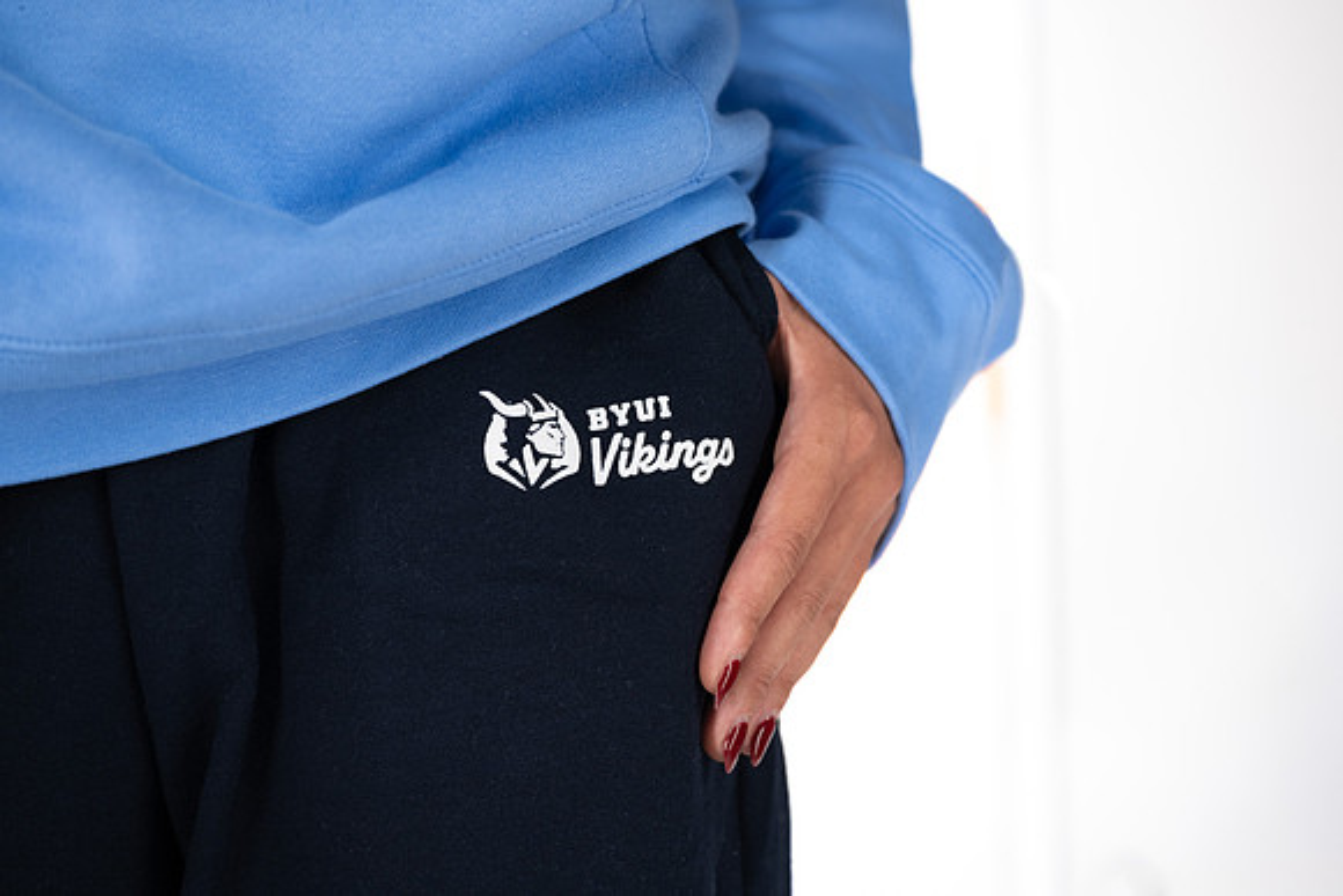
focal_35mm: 69
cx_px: 680
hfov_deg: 29.3
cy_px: 429
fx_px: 2573
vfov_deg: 19.8
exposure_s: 1/160
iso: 640
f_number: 3.5
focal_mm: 63
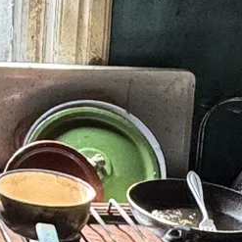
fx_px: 949
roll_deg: -1.3
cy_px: -17
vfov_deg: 14.2
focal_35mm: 120
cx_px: -181
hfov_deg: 13.2
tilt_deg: -8.4
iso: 160
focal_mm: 2.22
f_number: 2.2
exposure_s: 1/99
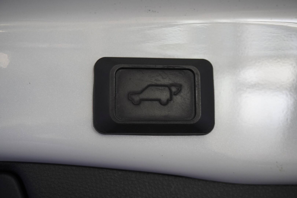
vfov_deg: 26.5
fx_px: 421
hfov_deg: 38.9
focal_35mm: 51
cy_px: 99
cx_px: 148
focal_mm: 34
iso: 640
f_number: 5
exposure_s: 1/60
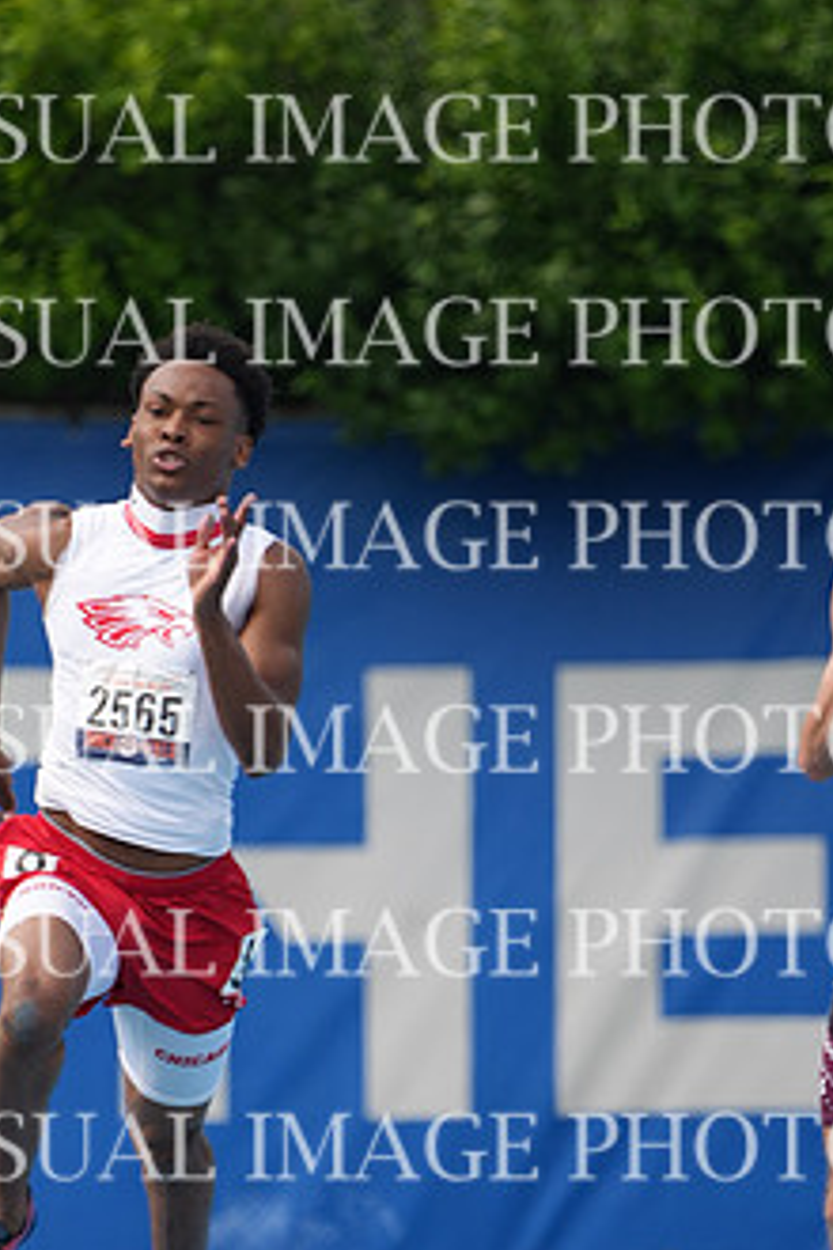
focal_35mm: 1056
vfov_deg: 2.0
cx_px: 543
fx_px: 36649
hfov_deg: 1.3
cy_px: 841
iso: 500
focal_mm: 600
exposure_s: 1/1000
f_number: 6.3
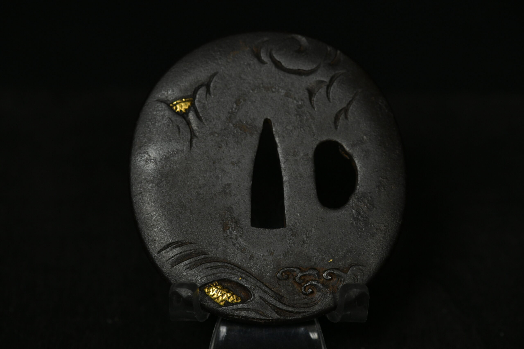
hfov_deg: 19.5
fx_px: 1528
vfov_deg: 13.0
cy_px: 174
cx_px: 262
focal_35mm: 105
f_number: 9
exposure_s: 1/125
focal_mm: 105
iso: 1800
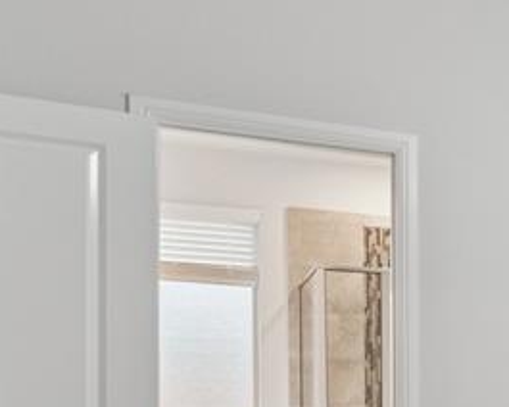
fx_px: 901
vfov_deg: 24.3
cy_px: 407
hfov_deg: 23.5
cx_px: 811
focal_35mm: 60
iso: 250
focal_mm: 11
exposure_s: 1/4
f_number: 8
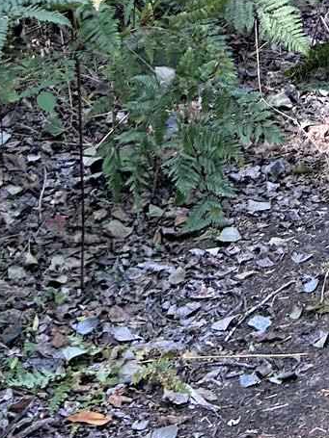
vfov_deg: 13.8
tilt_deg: -1.1
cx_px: 562
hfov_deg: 11.8
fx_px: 1483
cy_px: -489
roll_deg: -0.5
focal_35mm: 117
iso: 50
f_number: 1.5
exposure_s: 1/780
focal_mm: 5.7
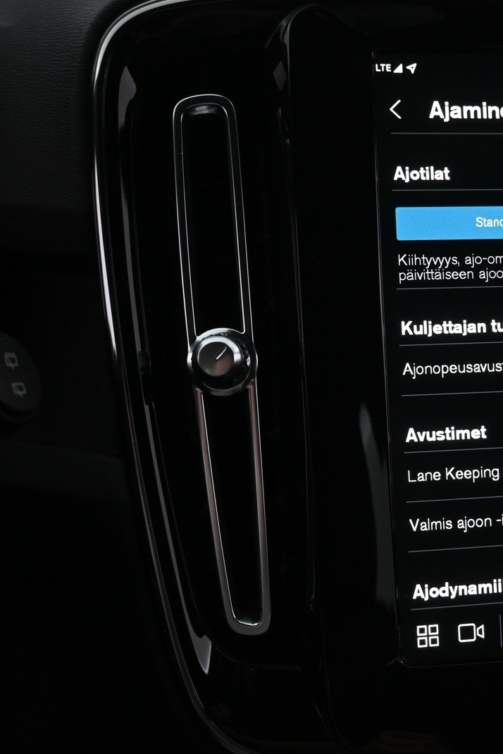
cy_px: 375
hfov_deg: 21.7
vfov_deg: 33.9
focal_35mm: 59
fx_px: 1236
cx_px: 563
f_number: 4.5
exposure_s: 1/40
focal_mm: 26
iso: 1800
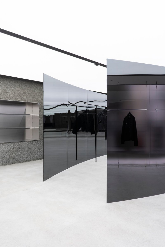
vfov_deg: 63.7
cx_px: 82
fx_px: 199
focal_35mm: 29
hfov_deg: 45.0
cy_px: 124
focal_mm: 29
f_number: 14
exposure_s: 1/4
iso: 200
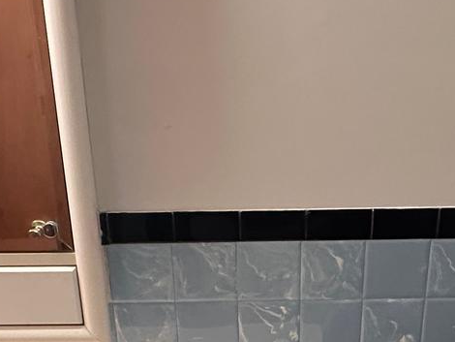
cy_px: 358
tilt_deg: -27.8
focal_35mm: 61
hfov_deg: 31.6
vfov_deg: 22.9
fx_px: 802
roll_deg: +1.0
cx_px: 250
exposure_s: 1/60
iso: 320
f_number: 2.2
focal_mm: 2.22
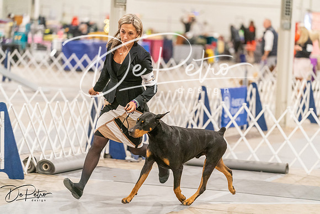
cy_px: 107
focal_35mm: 173
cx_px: 160
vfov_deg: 7.9
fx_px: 1538
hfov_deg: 11.9
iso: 6400
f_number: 3.2
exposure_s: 1/250
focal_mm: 173
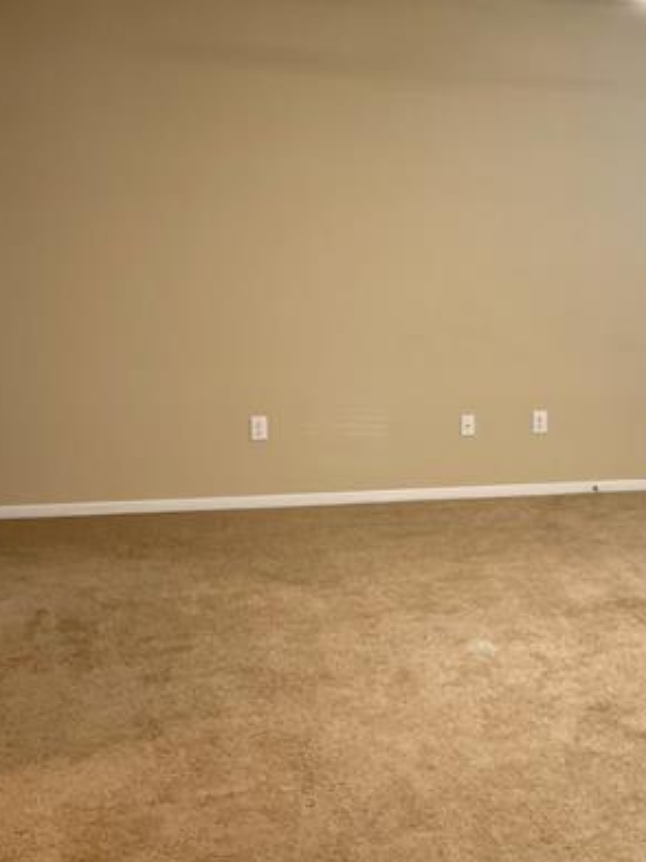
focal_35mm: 51
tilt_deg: -3.7
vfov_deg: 37.2
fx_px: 1269
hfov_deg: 27.7
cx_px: 565
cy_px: 317
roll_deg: -0.4
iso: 250
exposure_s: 1/60
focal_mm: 5.1
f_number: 1.6
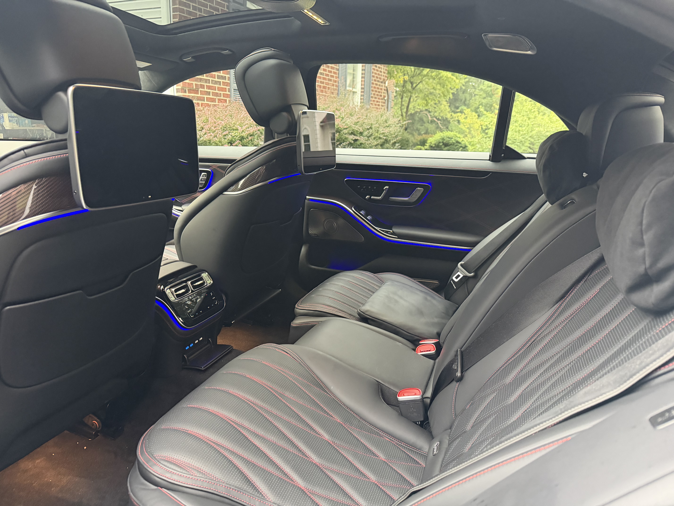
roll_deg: -1.9
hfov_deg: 71.6
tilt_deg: -14.9
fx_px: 467
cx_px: 337
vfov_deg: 56.8
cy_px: 253
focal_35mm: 24
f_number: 1.78
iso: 800
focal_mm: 6.76
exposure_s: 1/50
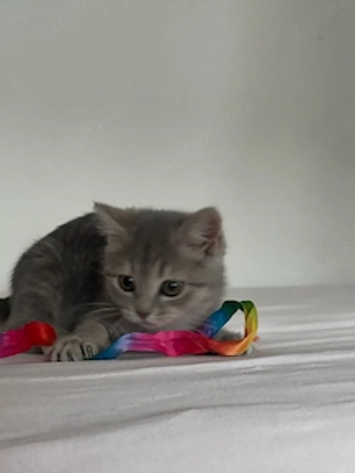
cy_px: 278
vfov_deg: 51.1
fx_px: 492
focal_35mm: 36
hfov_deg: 39.2
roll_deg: -0.8
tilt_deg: -2.2
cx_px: 119
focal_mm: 5.96
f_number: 1.6
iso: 640
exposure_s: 1/36
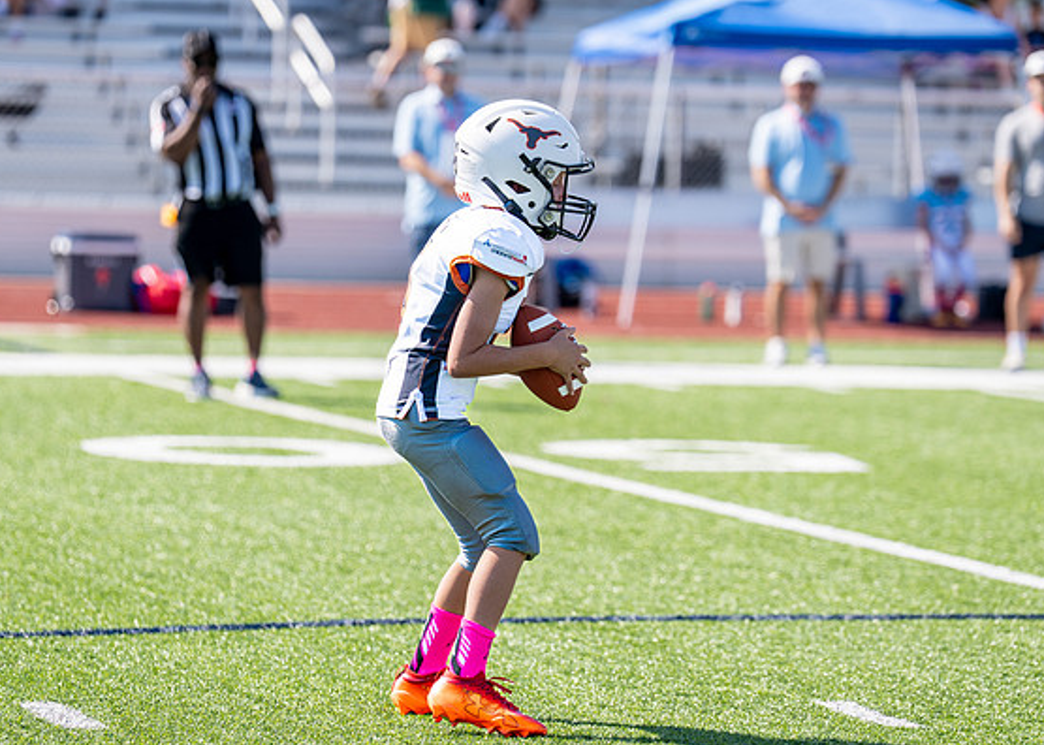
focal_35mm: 206
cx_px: 538
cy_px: 343
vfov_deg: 7.0
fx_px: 6106
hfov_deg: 9.8
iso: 100
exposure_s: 1/1250
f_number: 2.8
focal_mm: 146
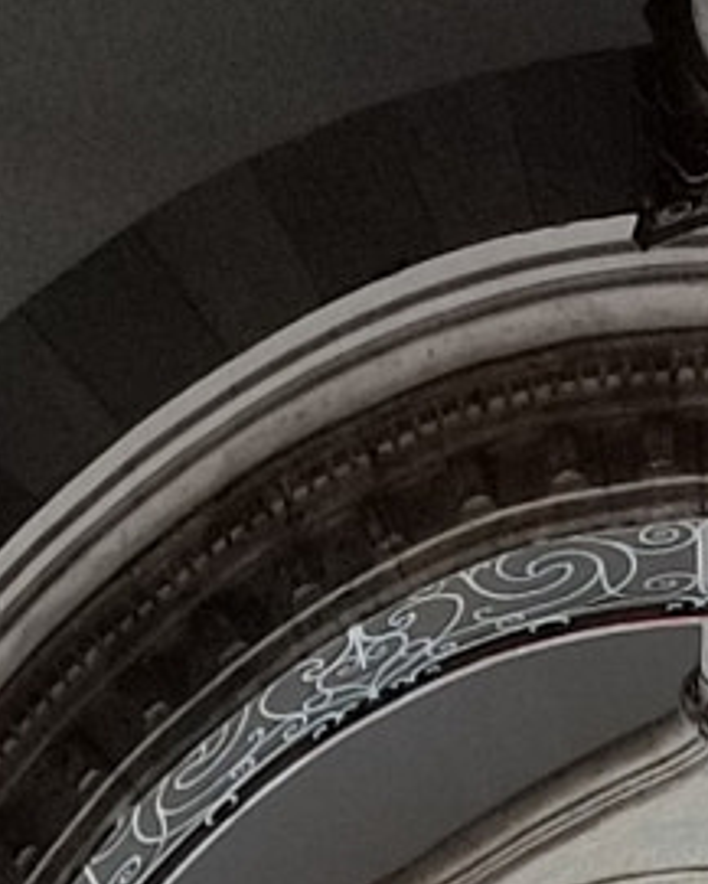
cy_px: 2019
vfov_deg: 11.4
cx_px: 679
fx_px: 3770
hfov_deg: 10.7
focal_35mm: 144
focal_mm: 2.95
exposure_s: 1/243
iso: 40
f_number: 1.7
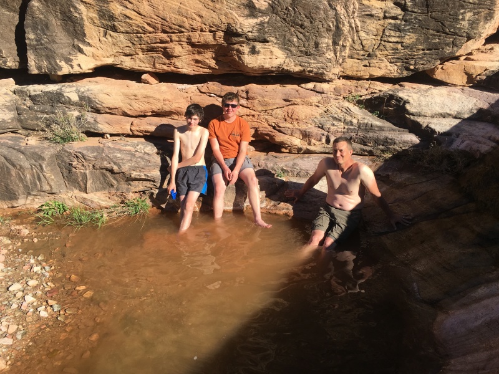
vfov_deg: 48.2
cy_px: 187
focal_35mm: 29
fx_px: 418
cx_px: 250
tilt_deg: -22.7
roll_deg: +2.6
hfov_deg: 61.7
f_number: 2.2
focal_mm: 4.15
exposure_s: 1/1099
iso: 25
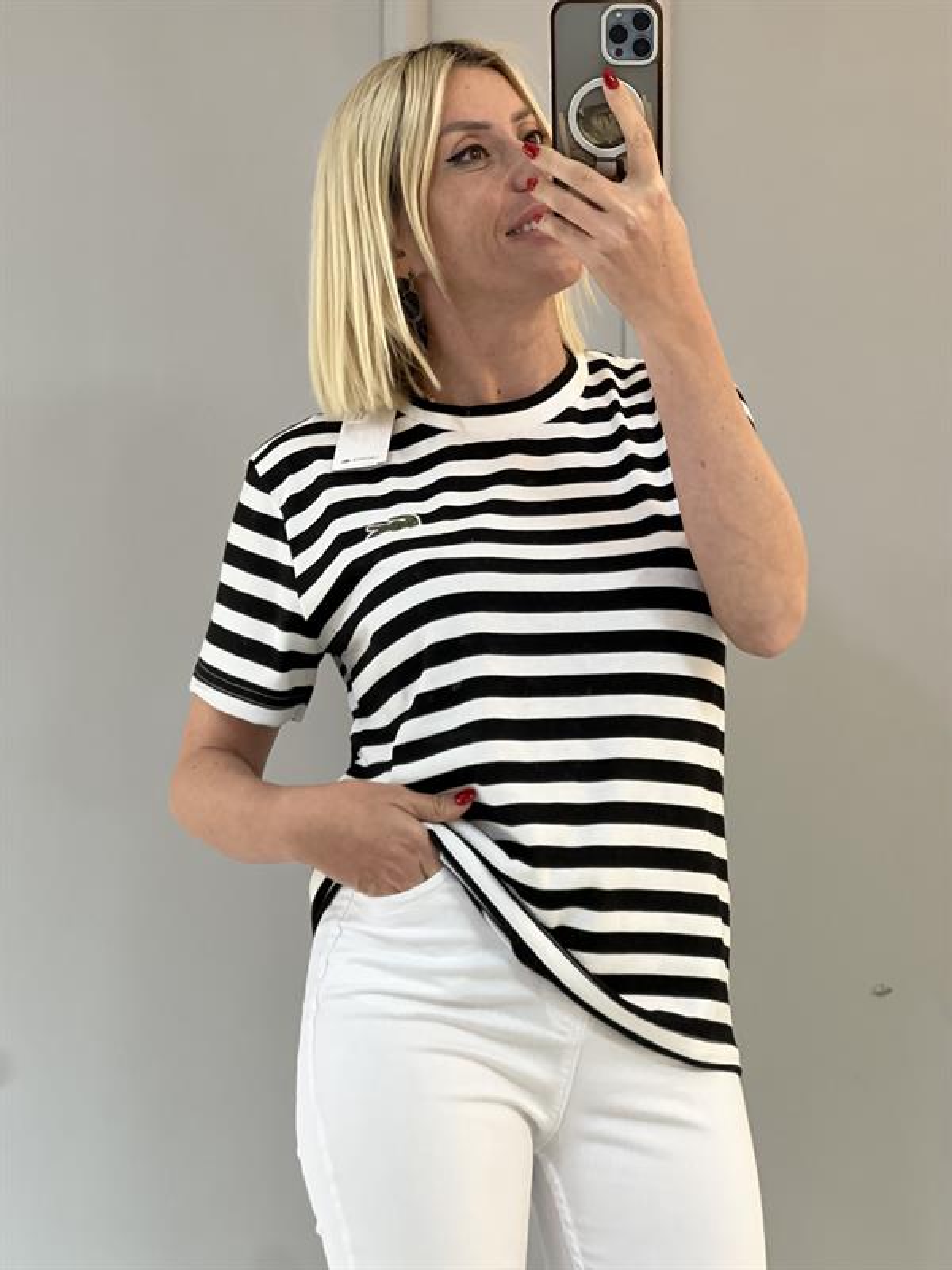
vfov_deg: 25.3
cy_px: 635
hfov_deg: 19.1
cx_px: 476
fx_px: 2824
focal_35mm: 77
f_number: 2.8
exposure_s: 1/33
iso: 250
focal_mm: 9
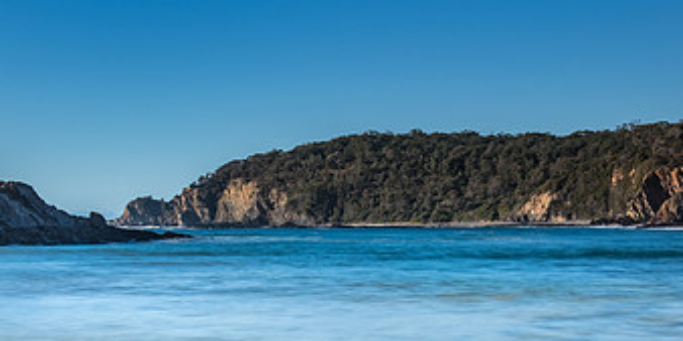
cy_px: 282
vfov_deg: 15.8
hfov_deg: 31.0
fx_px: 1218
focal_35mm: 69
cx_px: 204
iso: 31
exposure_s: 3
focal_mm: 34
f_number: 8
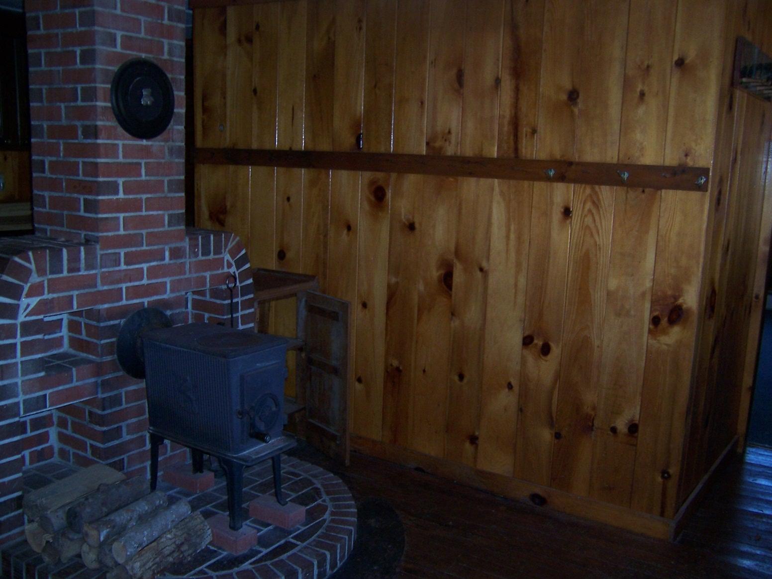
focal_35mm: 33
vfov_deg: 42.9
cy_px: 290
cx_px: 386
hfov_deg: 55.4
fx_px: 736
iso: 140
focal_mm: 5.5
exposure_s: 1/60
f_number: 2.8
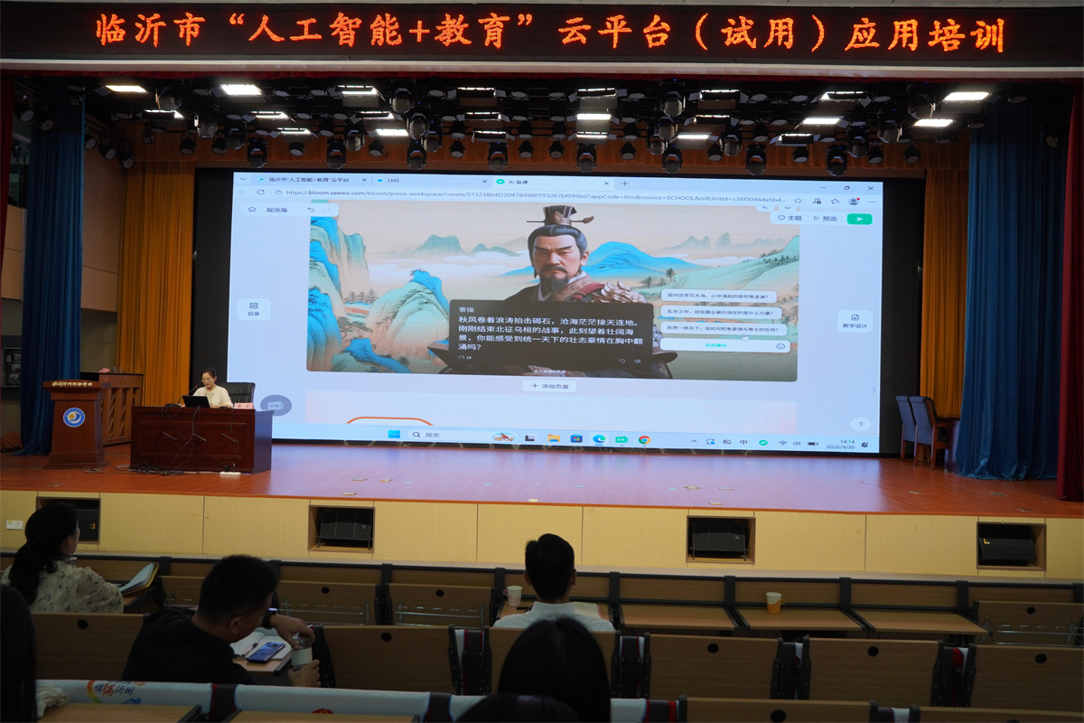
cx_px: 542
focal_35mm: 27
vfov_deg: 47.9
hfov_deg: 67.4
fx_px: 813
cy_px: 362
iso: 320
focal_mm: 18
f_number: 4
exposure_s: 1/160
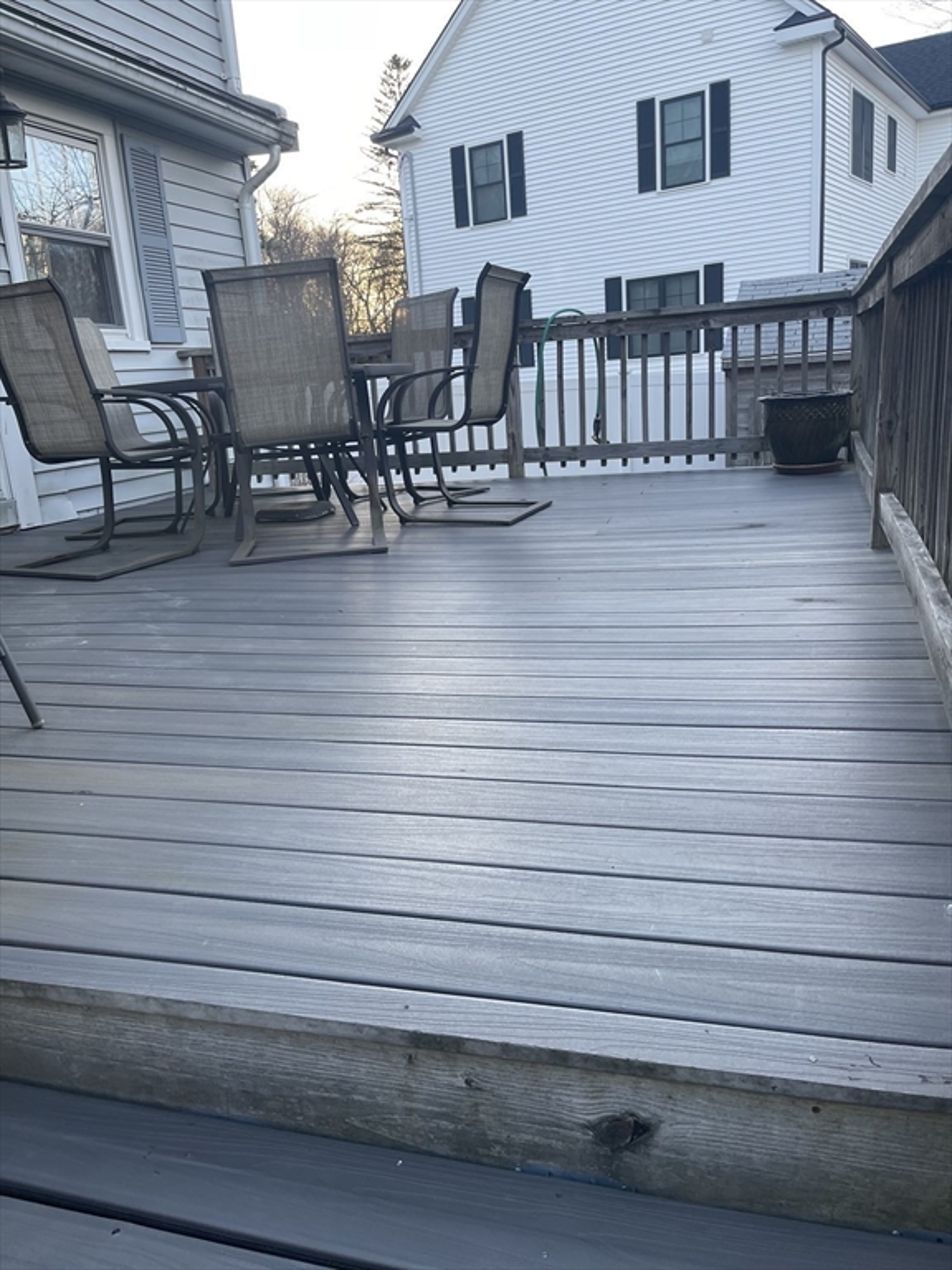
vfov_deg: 69.4
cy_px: 635
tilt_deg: -12.6
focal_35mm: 25
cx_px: 476
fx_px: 917
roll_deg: +4.6
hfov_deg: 54.9
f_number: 1.6
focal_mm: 5.1
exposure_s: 1/126
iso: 32
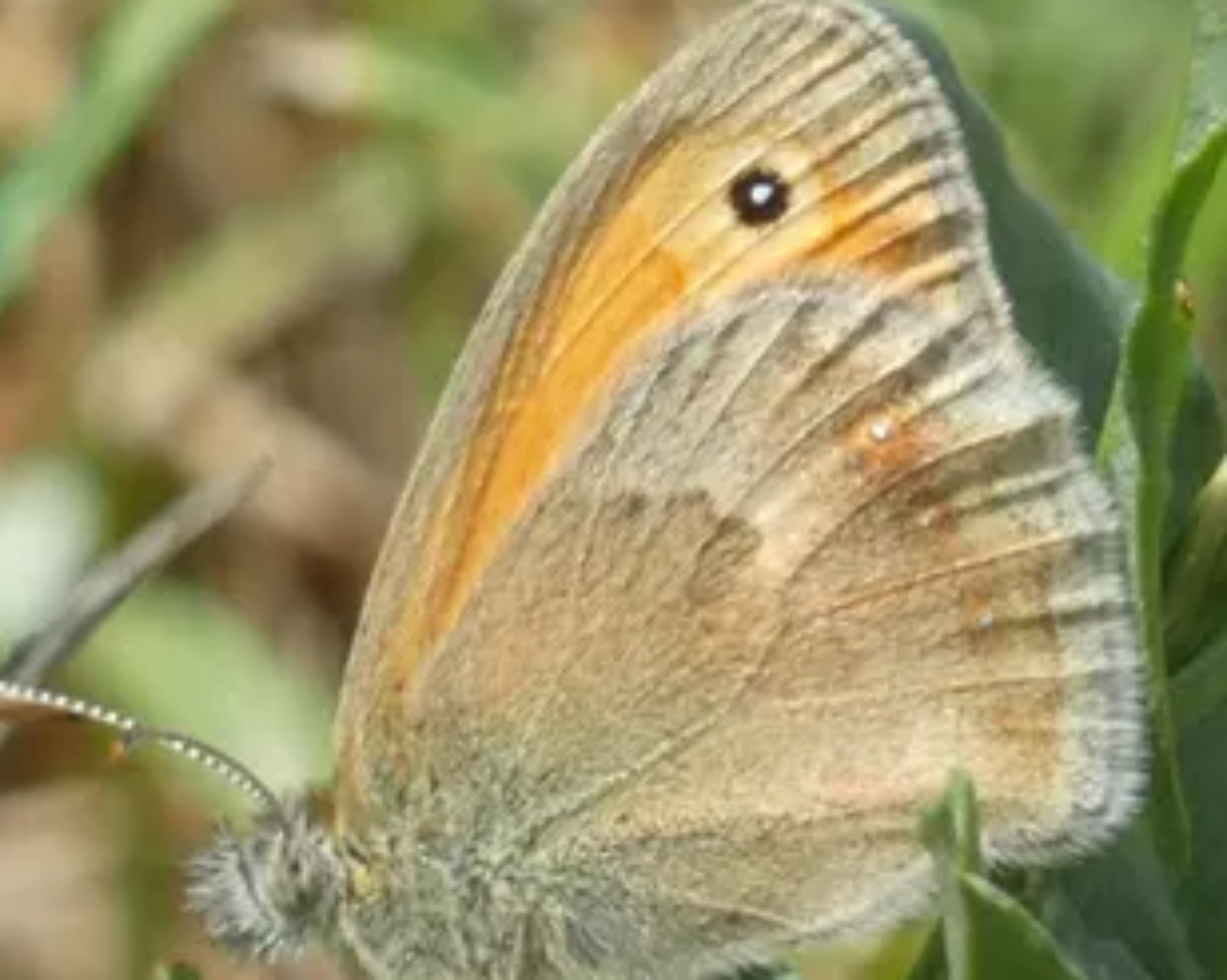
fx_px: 23481
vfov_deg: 2.4
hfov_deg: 3.0
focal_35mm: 647
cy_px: 629
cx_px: 705
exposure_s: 1/200
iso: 80
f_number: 5.6
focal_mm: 57.2
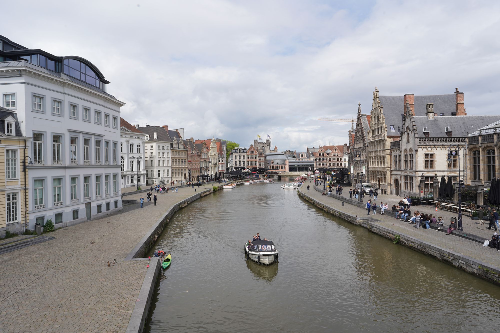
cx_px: 250
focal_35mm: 24
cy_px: 166
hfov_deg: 73.7
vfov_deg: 53.1
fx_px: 333
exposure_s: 1/100
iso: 100
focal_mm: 24
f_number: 16
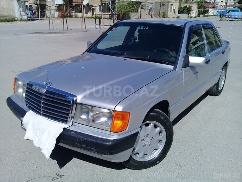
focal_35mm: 31
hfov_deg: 58.4
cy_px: 91
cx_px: 121
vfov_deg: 45.4
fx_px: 217
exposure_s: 1/2445
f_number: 2.2
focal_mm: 3.3
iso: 50
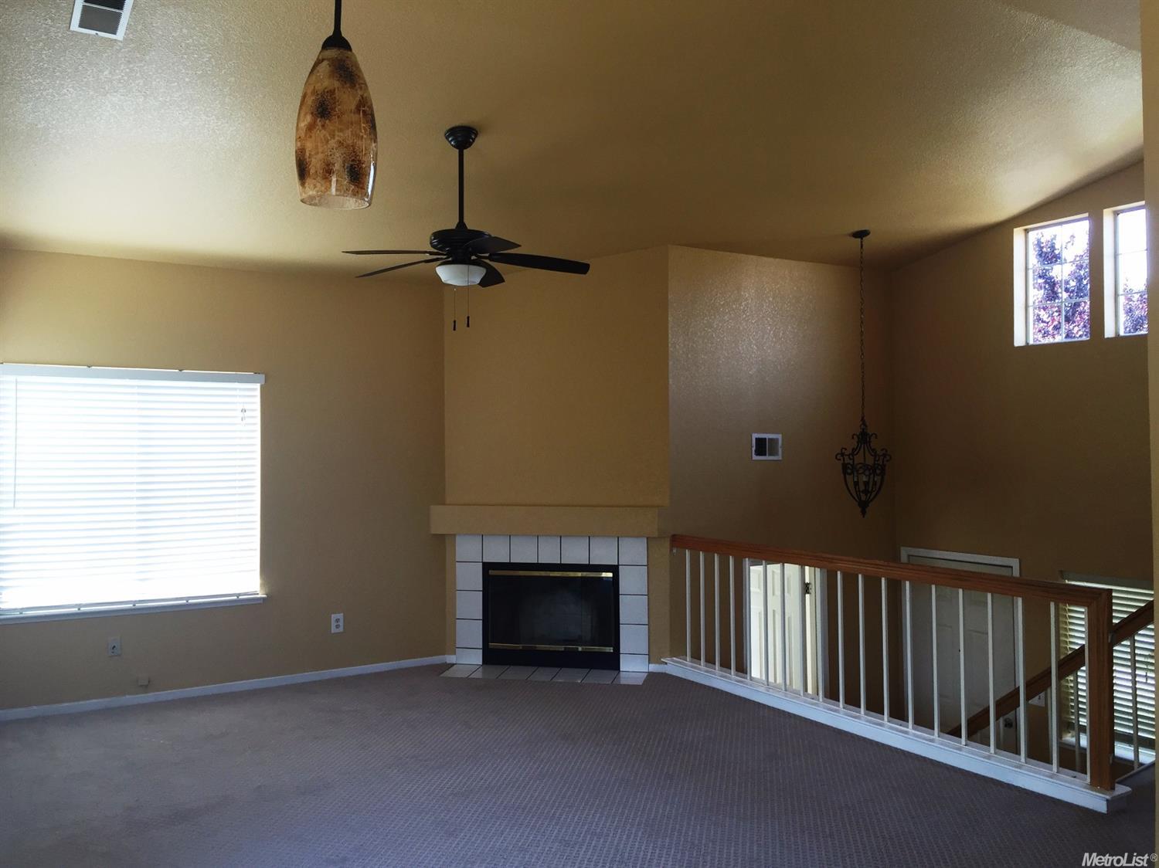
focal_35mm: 29
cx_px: 580
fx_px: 971
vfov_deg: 48.2
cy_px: 434
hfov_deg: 61.7
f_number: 2.2
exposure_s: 1/60
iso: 32
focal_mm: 4.15
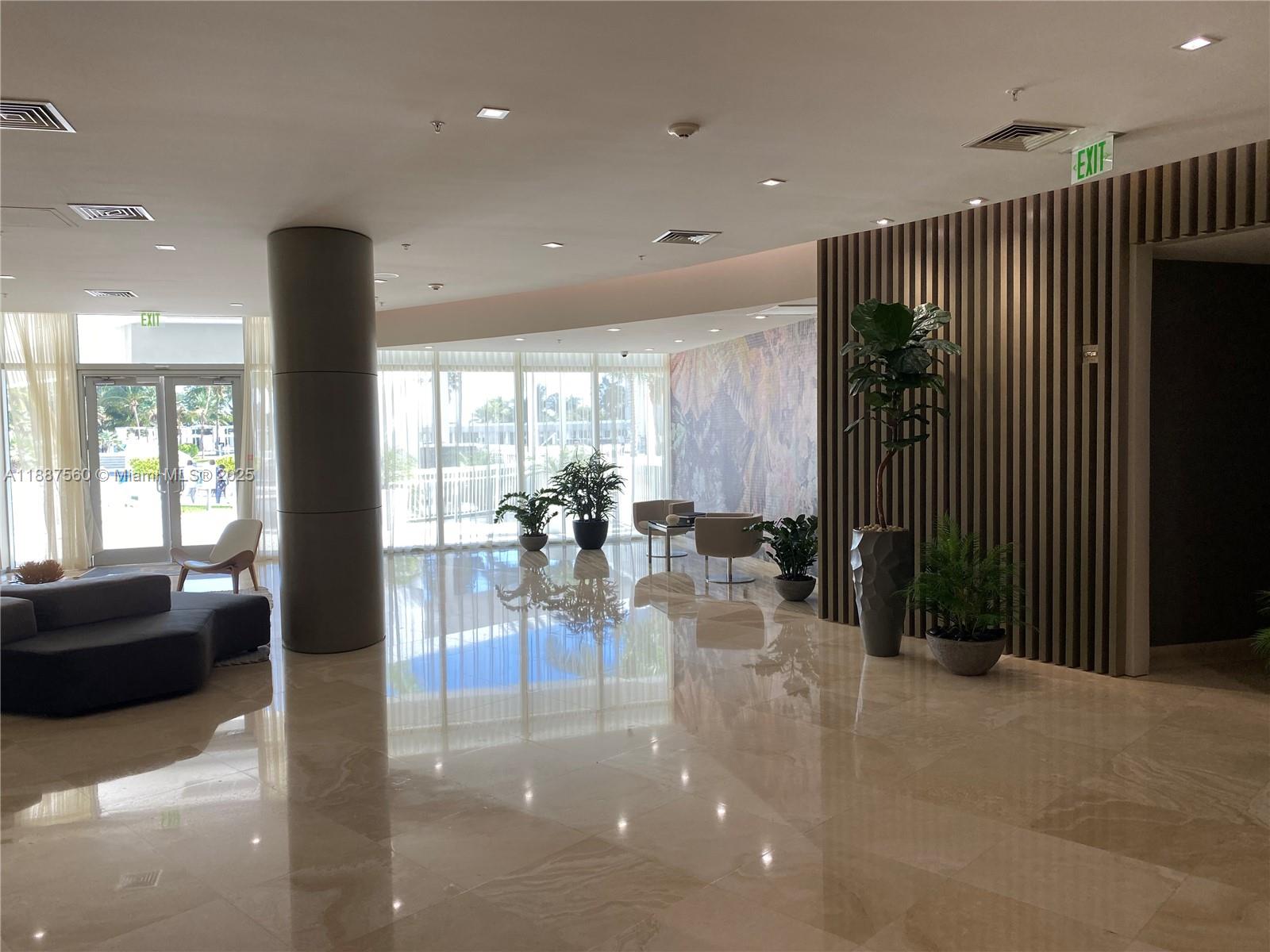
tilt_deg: -3.4
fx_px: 954
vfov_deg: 53.1
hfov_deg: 67.3
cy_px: 476
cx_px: 635
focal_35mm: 26
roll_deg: +0.7
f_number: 1.8
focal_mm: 4.25
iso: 80
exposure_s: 1/120
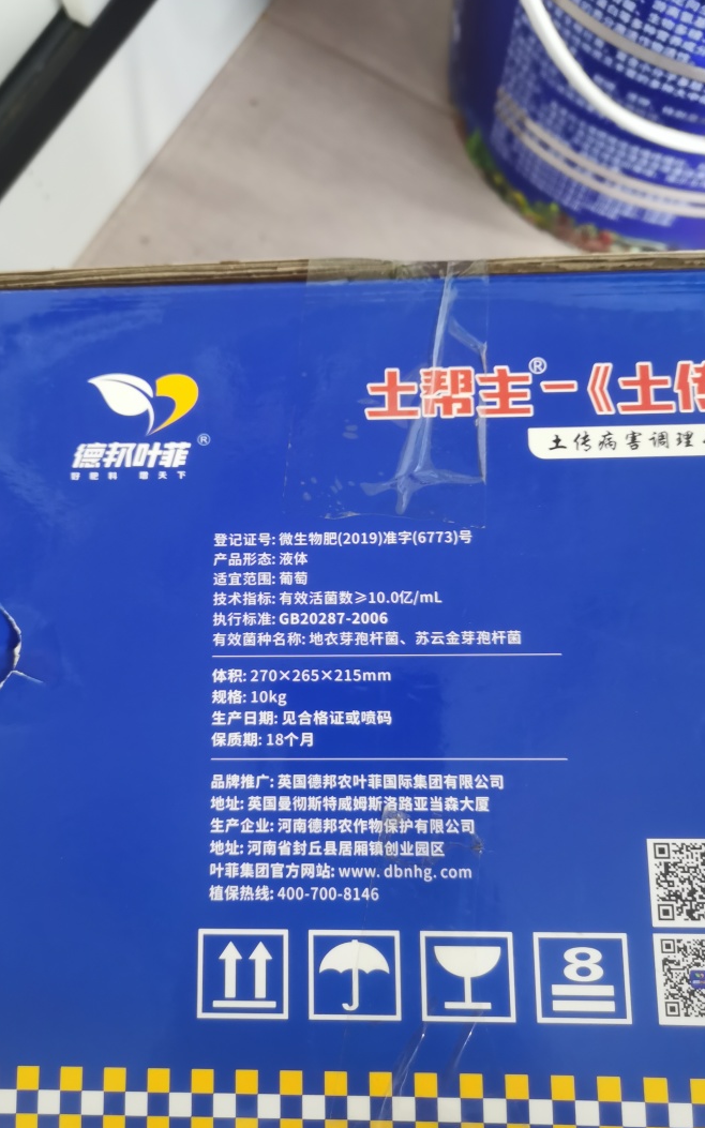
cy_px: 561
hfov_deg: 43.0
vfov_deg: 64.6
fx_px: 892
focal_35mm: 29
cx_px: 290
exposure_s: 1/40
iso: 400
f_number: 1.8
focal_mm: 5.58
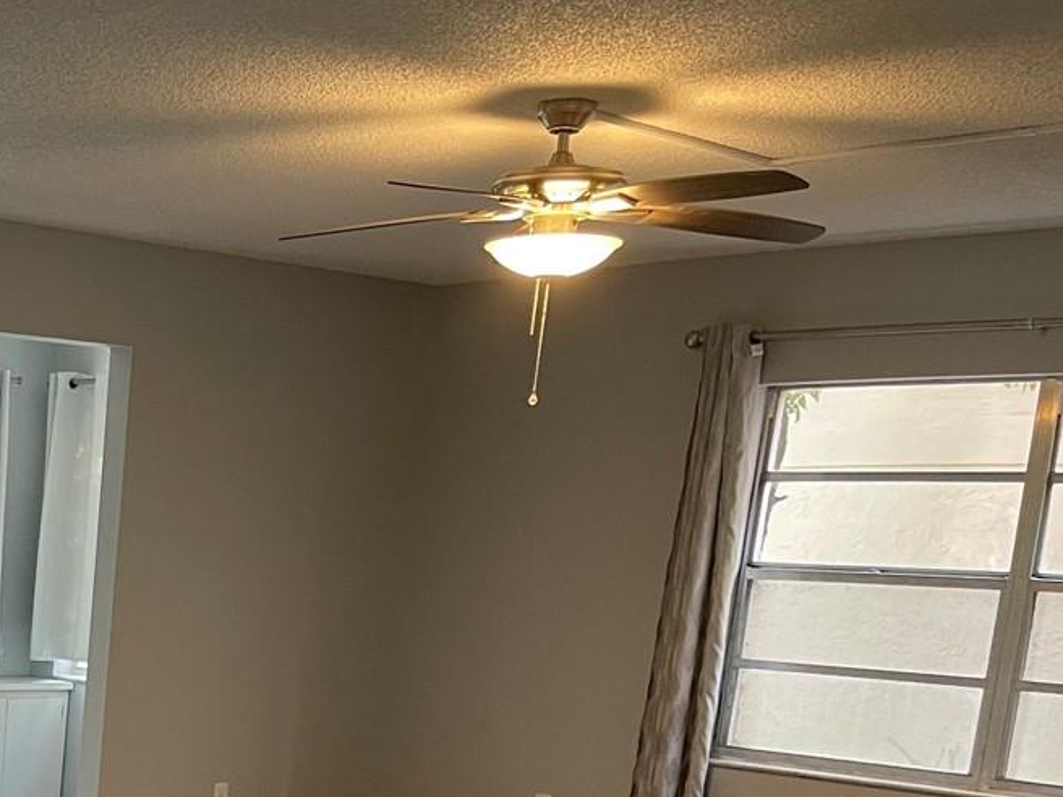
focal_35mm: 61
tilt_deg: -13.0
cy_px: 953
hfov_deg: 28.1
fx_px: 1873
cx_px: -175
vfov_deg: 22.2
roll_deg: -2.9
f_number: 1.6
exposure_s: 1/60
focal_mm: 5.1
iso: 200
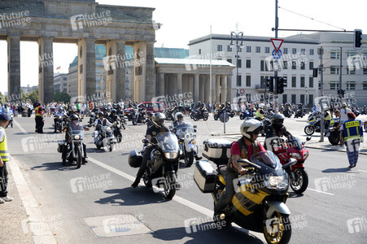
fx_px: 509
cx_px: 184
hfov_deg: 39.6
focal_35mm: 50
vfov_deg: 27.0
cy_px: 122
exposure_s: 1/125
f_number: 5.6
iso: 64
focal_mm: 50
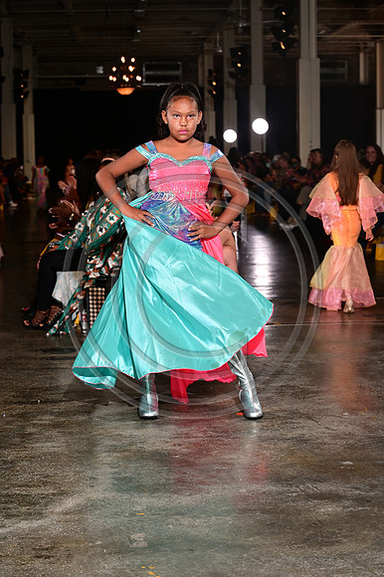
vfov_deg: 28.9
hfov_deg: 19.4
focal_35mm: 70
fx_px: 1121
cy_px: 288
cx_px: 192
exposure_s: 1/160
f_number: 6.3
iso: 1000
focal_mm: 70
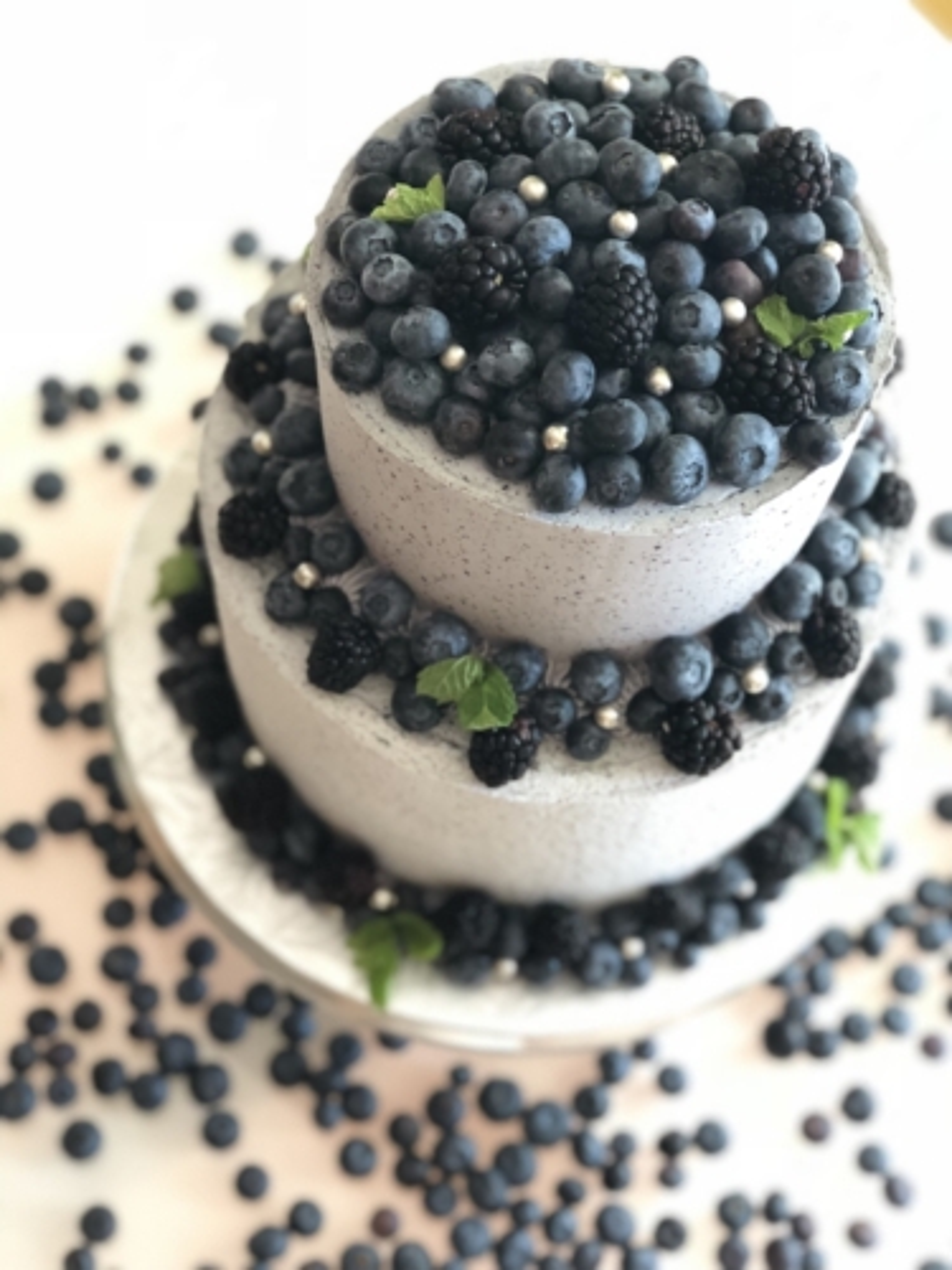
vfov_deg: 33.8
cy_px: 635
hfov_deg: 25.7
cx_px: 476
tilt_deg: -63.7
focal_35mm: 57
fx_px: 2090
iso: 800
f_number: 2.8
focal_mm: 6.6
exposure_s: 1/60
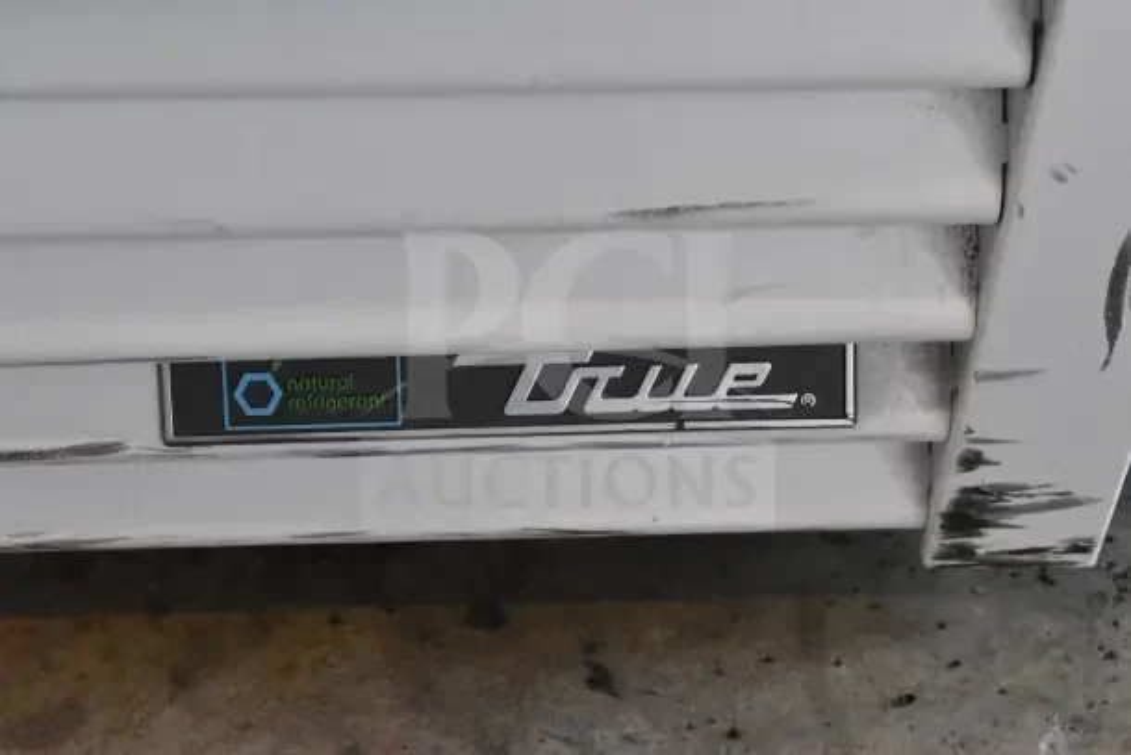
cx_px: 566
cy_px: 378
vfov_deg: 16.6
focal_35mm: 82
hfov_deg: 24.6
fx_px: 2592
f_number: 8
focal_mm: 55
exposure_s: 1/250
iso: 6400
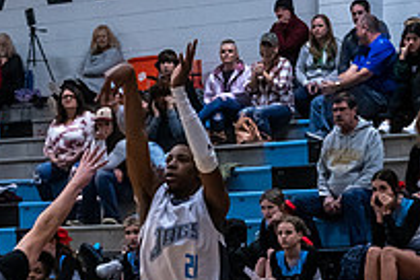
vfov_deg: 8.5
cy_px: 327
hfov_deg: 12.9
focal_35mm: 159
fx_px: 1855
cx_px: 152
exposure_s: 1/500
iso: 4000
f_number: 4
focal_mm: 48
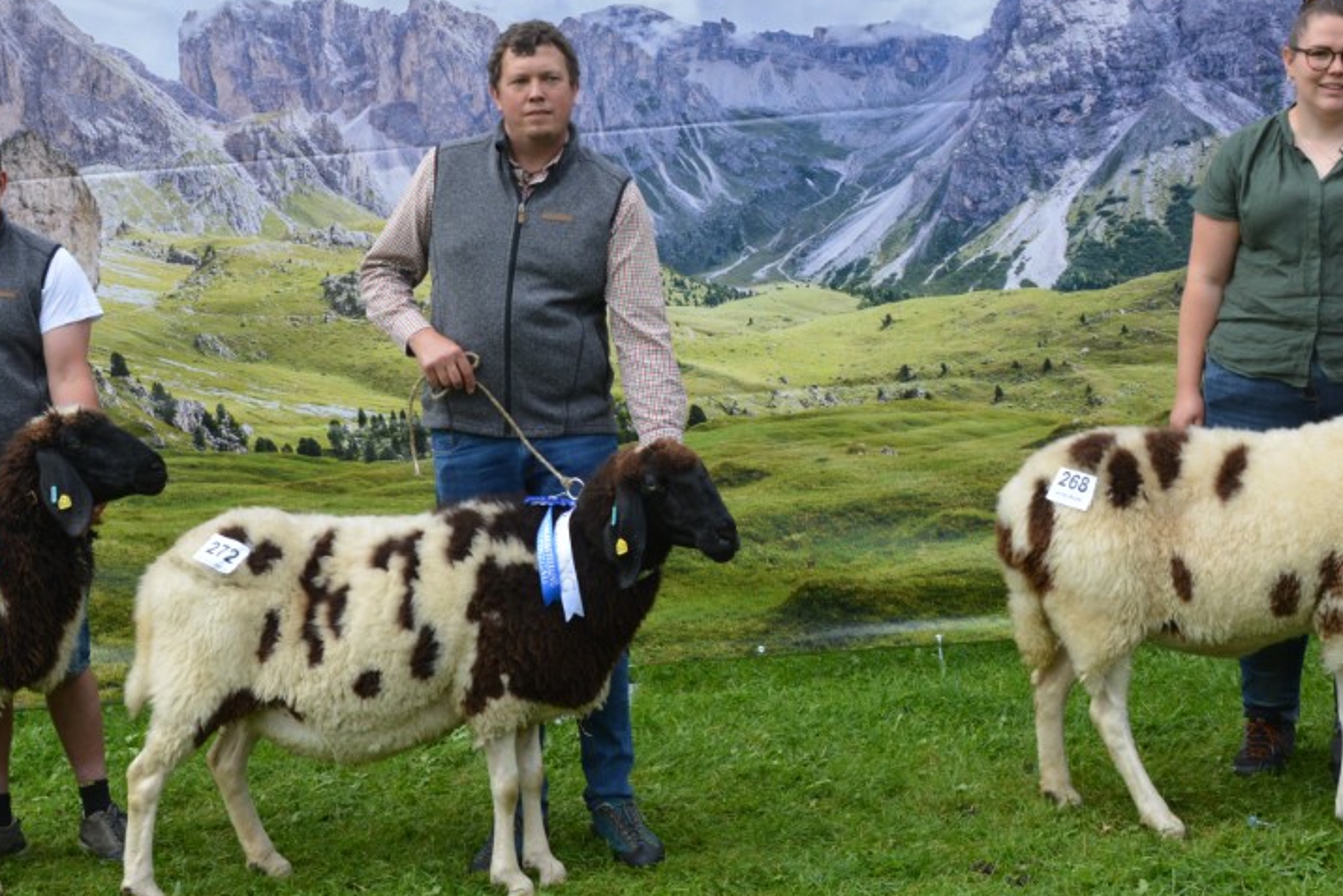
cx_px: 639
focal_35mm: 58
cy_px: 425
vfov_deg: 23.4
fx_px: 2164
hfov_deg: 34.5
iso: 200
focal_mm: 24
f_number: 7.1
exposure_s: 1/200
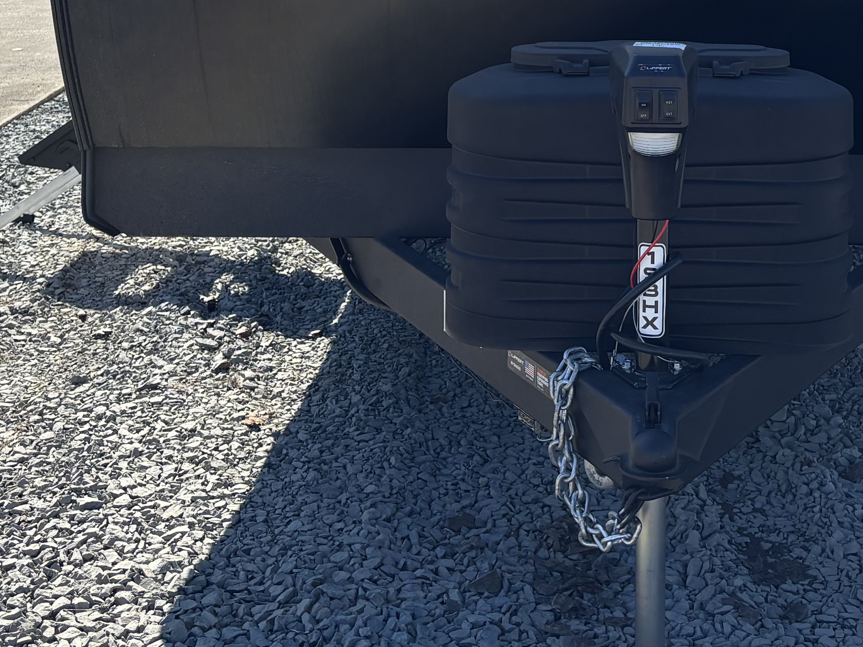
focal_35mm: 67
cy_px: -101
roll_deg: -1.1
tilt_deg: -1.4
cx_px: 598
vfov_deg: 20.7
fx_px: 1670
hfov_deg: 28.7
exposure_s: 1/2513
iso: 50
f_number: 1.6
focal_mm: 5.96
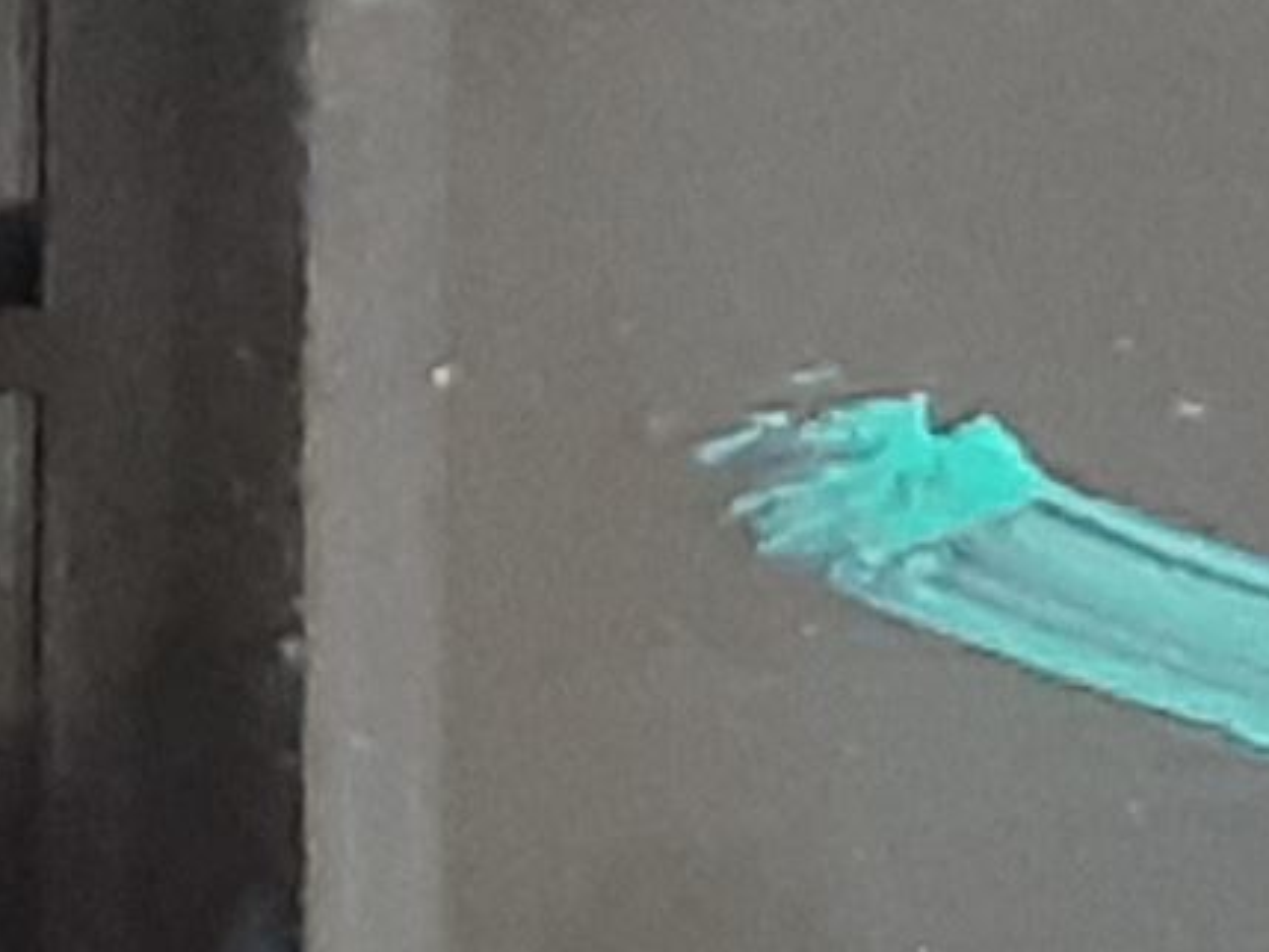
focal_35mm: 124
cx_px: -592
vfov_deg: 11.9
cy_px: 127
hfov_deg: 14.8
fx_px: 4547
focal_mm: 3.93
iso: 250
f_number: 1.7
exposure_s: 1/33
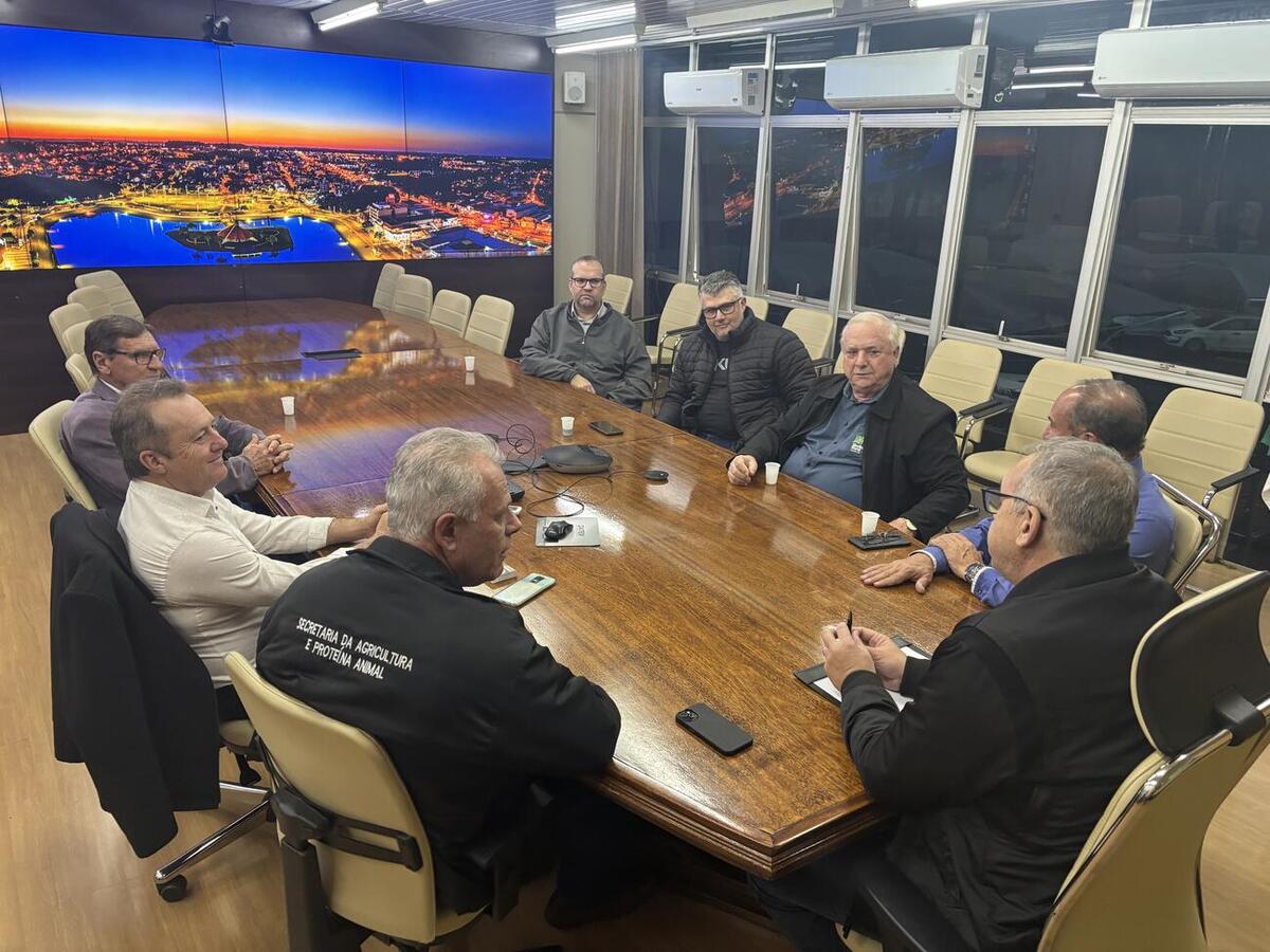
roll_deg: -1.5
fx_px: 954
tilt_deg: -18.7
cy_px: 476
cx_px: 635
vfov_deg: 53.1
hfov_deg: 67.3
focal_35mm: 26
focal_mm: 5.96
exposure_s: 1/60
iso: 250
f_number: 1.6
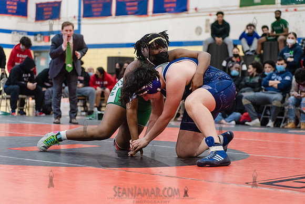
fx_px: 678
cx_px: 152
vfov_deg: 17.1
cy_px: 102
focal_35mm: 80
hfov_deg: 25.4
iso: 4000
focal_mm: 80
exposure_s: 1/400
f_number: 3.5
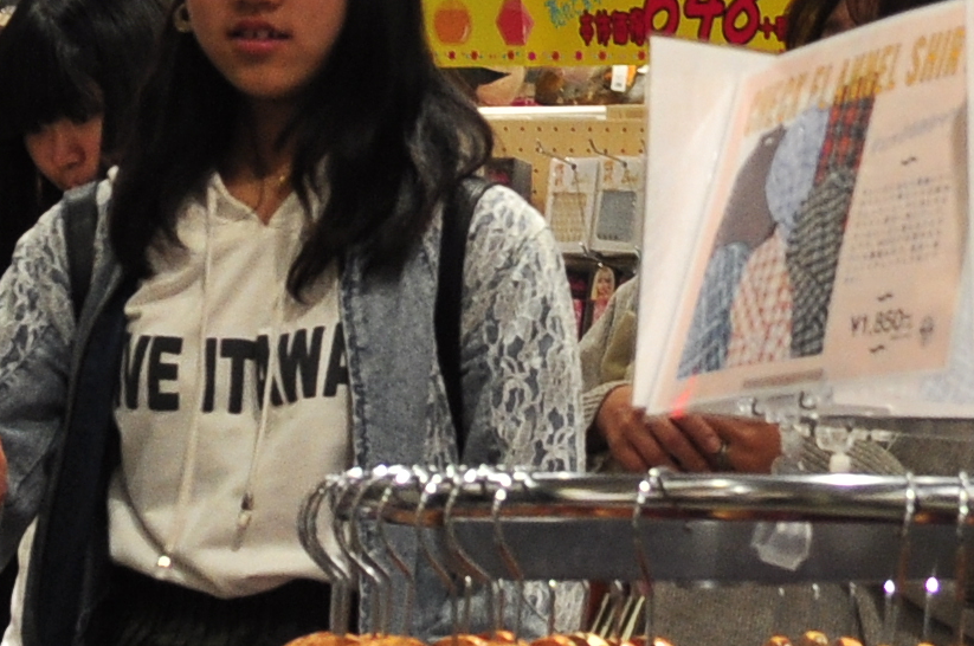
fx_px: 4646
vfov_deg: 7.9
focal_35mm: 172
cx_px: 550
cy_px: -207
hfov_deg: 12.0
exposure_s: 1/80
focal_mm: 22
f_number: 4.5
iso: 400
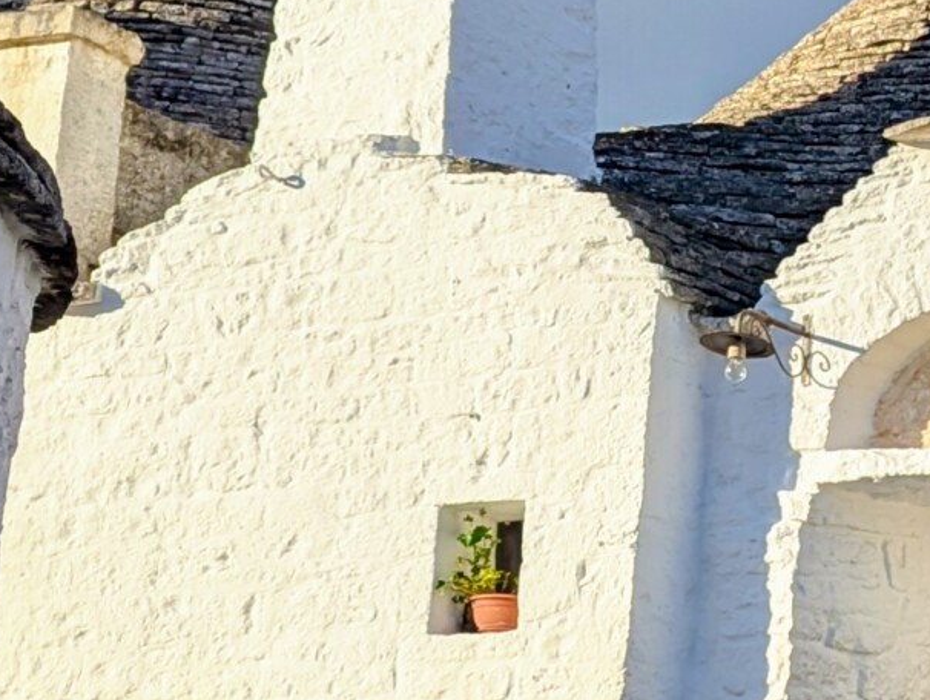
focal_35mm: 99
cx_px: 1453
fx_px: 2663
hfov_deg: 17.5
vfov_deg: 14.9
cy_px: 504
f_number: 1.85
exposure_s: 1/2262
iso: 48
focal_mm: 6.81
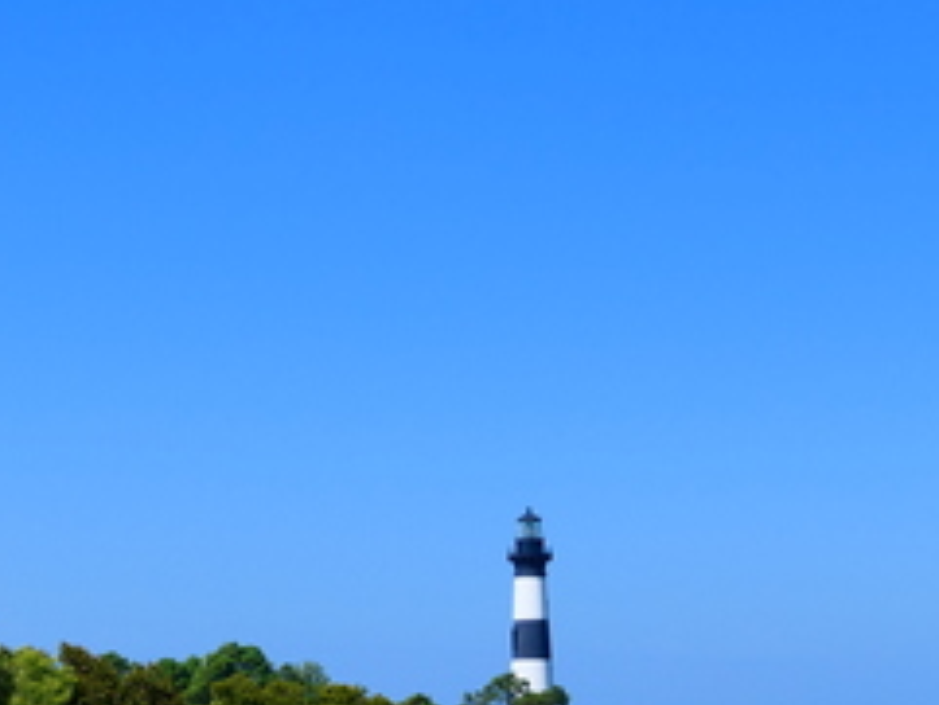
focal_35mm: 116
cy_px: 617
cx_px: 600
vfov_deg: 12.7
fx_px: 3148
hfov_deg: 16.9
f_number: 3.4
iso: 125
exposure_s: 1/2500
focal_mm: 19.11
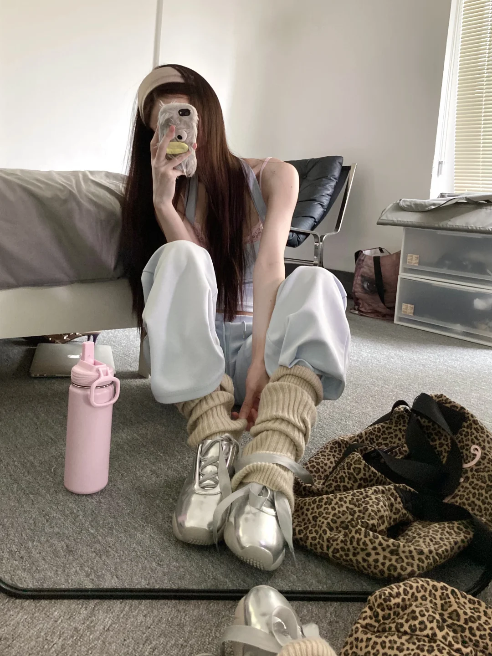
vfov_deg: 63.4
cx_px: 246
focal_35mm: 28
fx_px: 531
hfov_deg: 49.7
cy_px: 328
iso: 320
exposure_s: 1/59
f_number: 1.8
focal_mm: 3.99
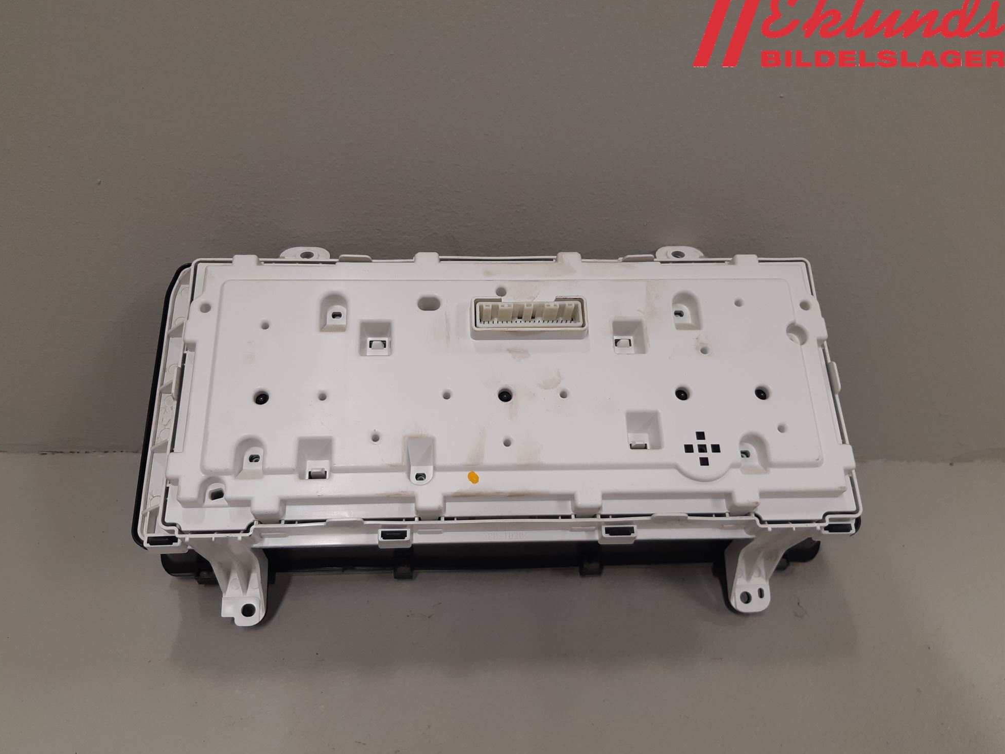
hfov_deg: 65.3
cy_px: 372
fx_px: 784
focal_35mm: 27
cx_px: 484
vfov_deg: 51.4
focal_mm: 3.93
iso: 80
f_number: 1.7
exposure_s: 1/50
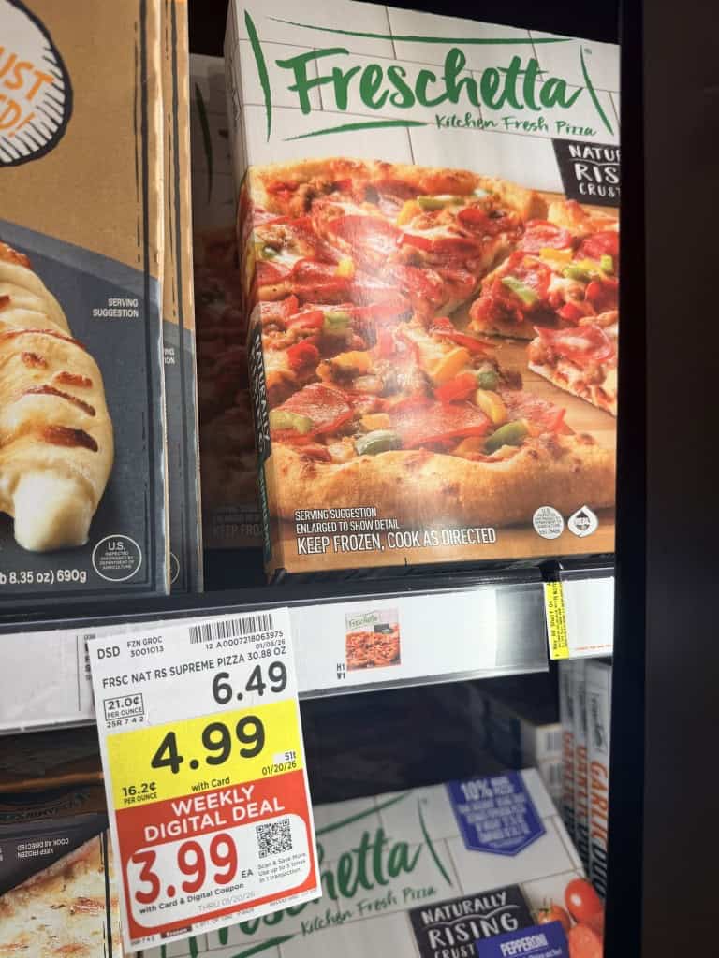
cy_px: 479
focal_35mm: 24
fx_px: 665
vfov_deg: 71.6
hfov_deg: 56.8
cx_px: 360
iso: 64
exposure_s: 1/133
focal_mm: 6.8
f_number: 1.8
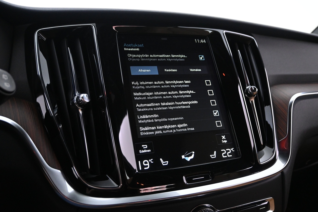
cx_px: 159
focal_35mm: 30
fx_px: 265
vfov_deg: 43.6
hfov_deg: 61.9
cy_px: 106
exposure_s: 1/25
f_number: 3.8
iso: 3200
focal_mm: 20
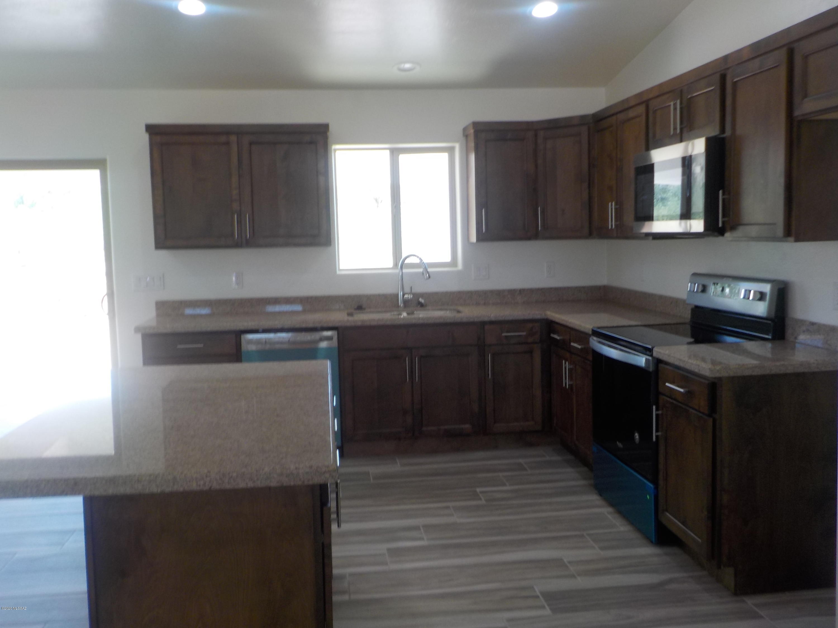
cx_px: 419
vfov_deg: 46.8
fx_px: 726
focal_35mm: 30
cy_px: 314
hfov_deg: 60.0
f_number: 3.3
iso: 125
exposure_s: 1/30
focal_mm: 4.1
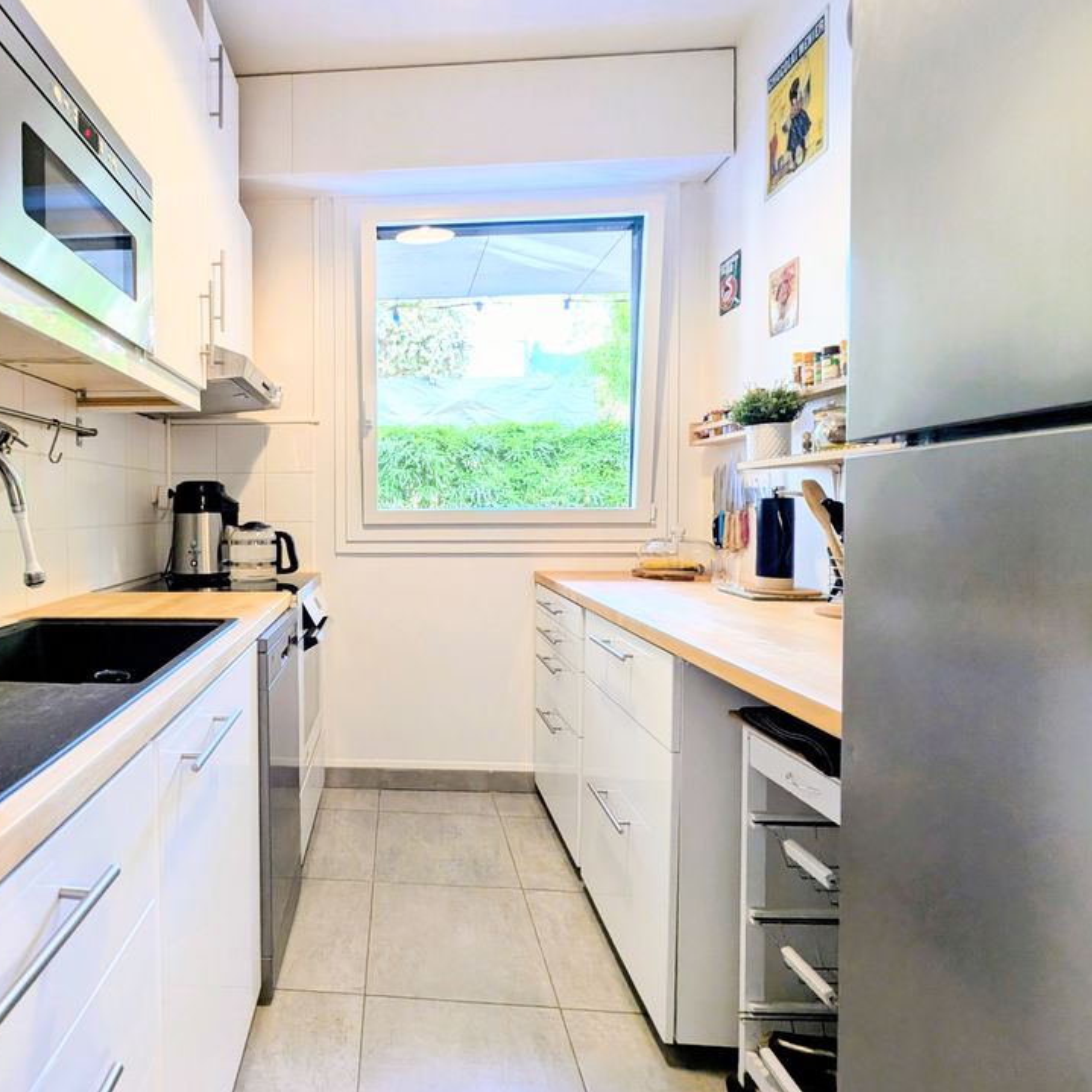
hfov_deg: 83.8
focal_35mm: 16
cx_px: 348
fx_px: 571
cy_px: 523
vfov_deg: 87.4
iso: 61
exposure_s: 1/23.8
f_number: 2.2
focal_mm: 1.95
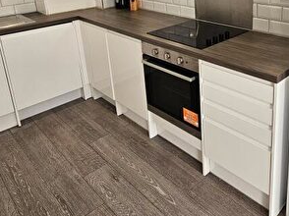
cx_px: 210
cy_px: 33
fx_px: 259
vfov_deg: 42.6
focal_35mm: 31
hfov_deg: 56.0
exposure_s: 1/190
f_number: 2.2
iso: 100
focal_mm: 2.2
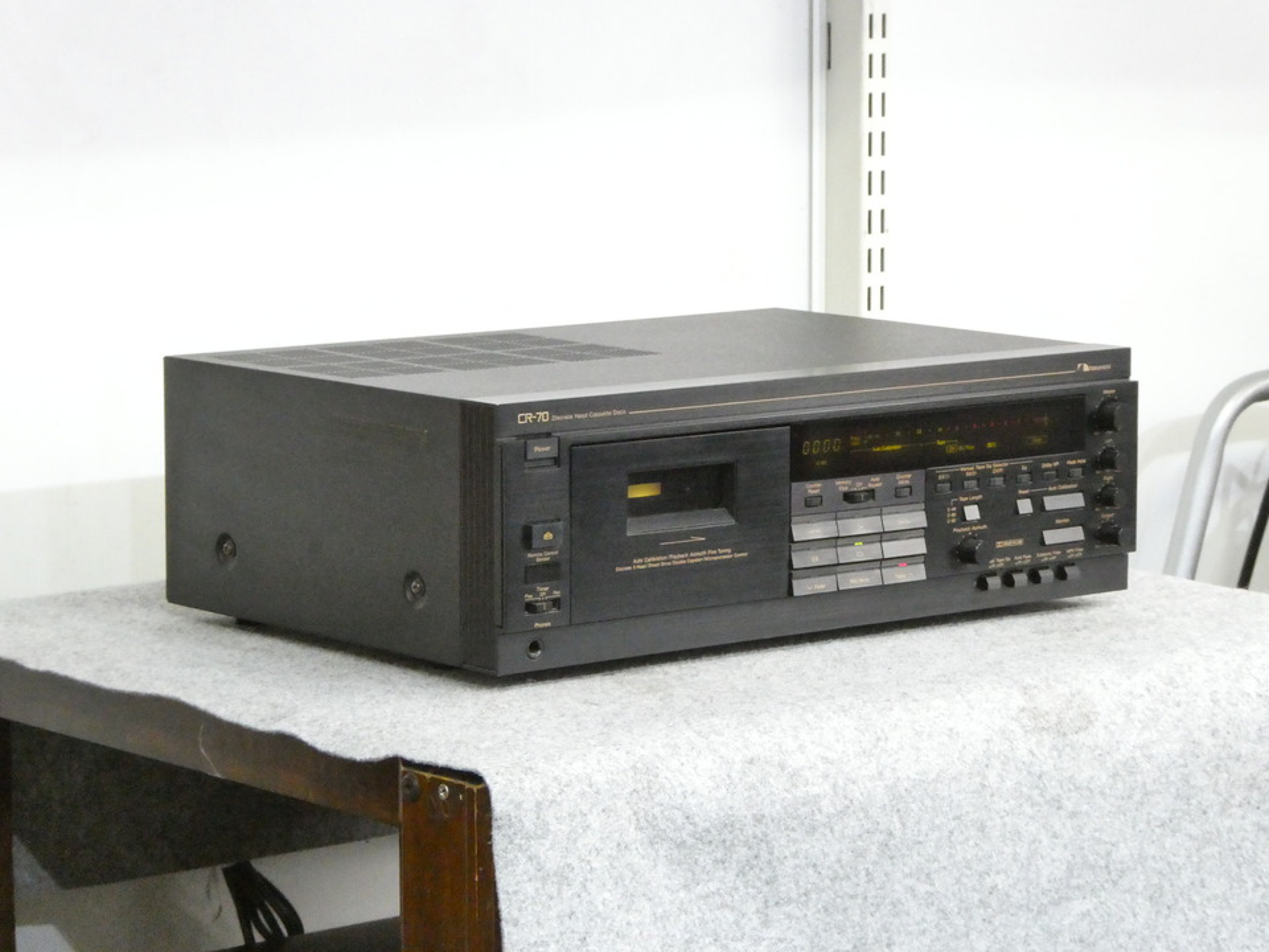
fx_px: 4216
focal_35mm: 115
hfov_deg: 17.1
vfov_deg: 12.9
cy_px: 476
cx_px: 634
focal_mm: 20.6
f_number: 5.1
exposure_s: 1/30
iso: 1600
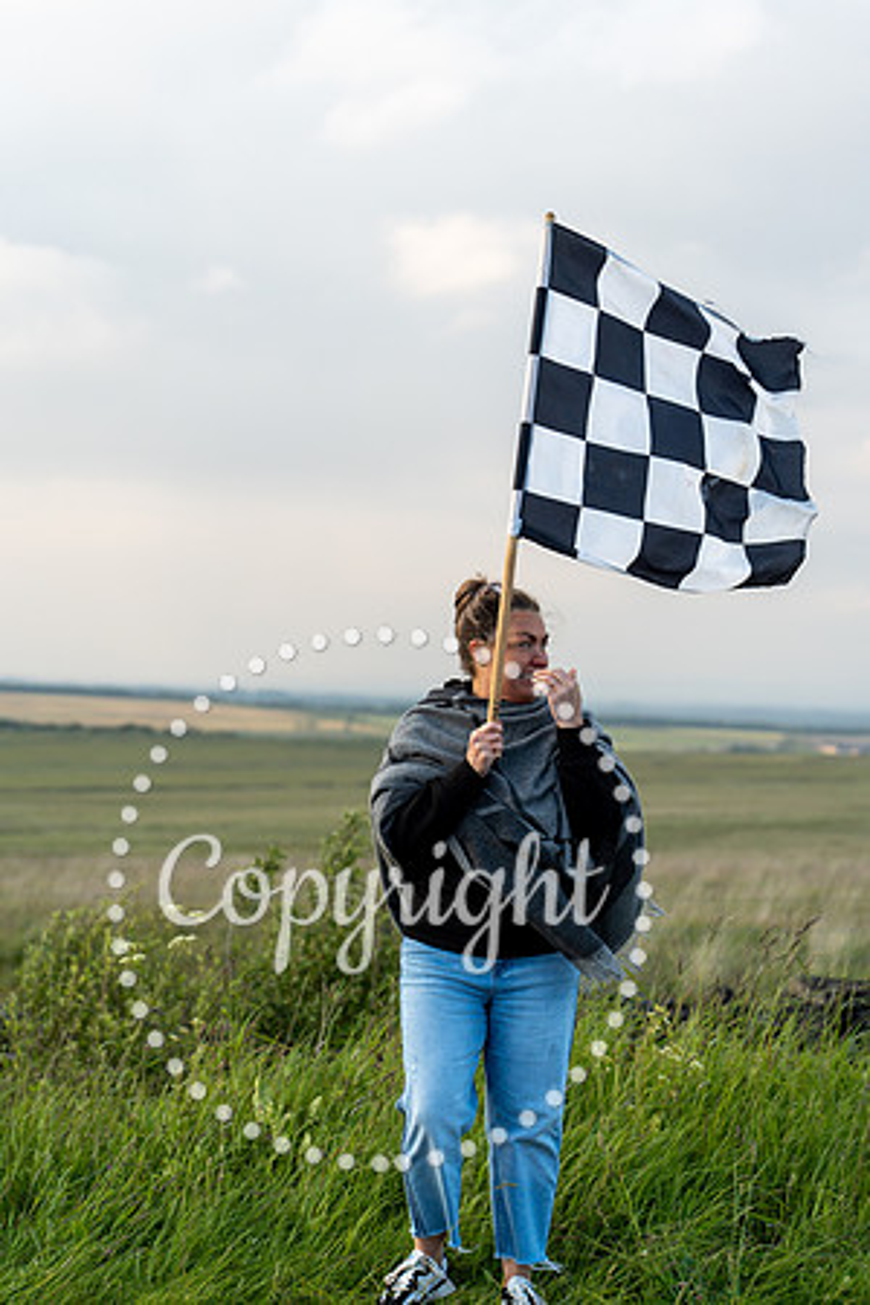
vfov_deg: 28.8
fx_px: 2537
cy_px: 652
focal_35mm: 70
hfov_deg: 19.5
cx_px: 435
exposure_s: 1/1250
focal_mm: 70
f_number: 3.2
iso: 400
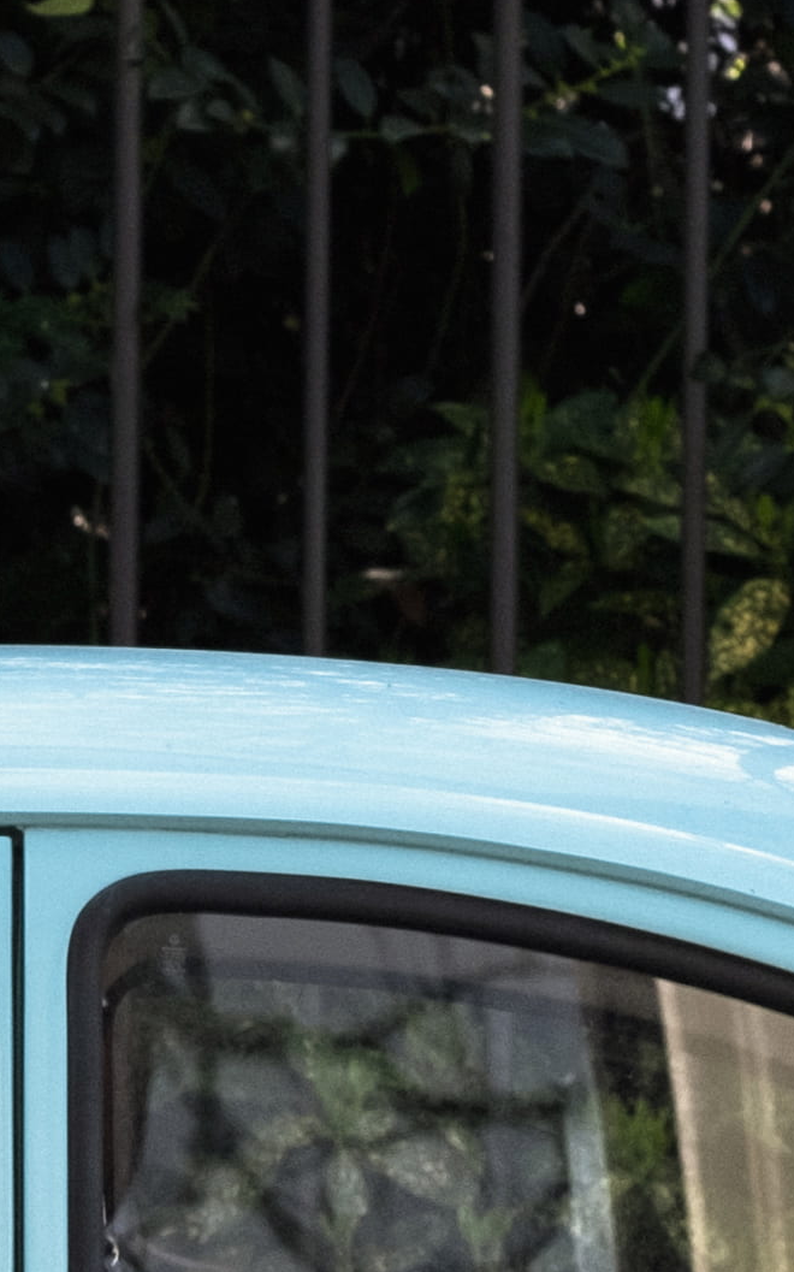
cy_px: 1332
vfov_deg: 4.8
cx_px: -209
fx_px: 15036
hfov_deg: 3.0
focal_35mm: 434
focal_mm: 50
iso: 200
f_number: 5.6
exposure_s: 1/140
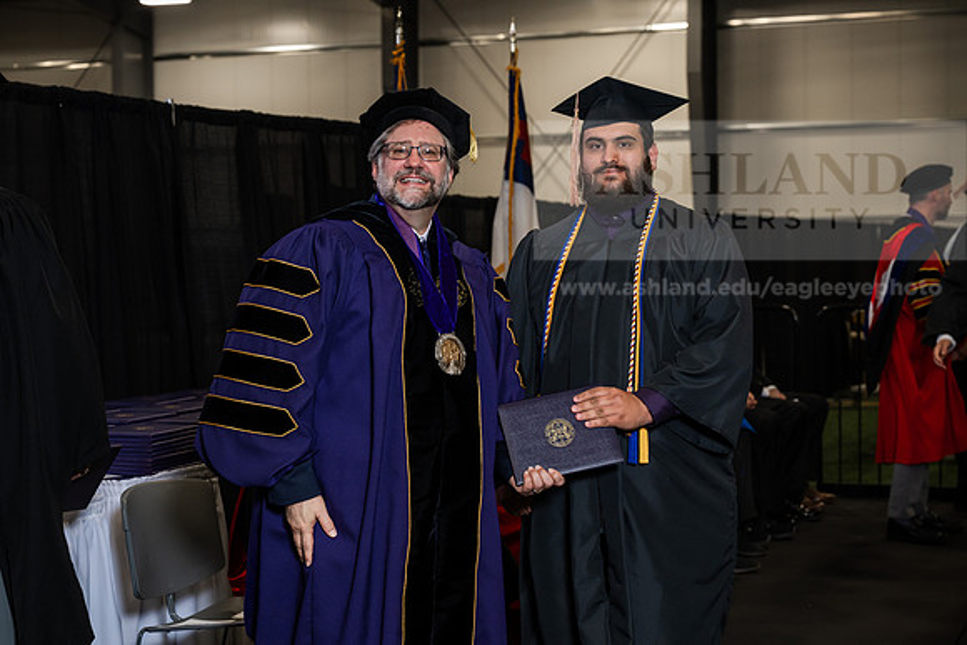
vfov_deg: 20.6
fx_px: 1773
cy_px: 322
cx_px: 484
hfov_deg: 30.5
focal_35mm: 66
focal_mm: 66
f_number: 5
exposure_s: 1/200
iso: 1250
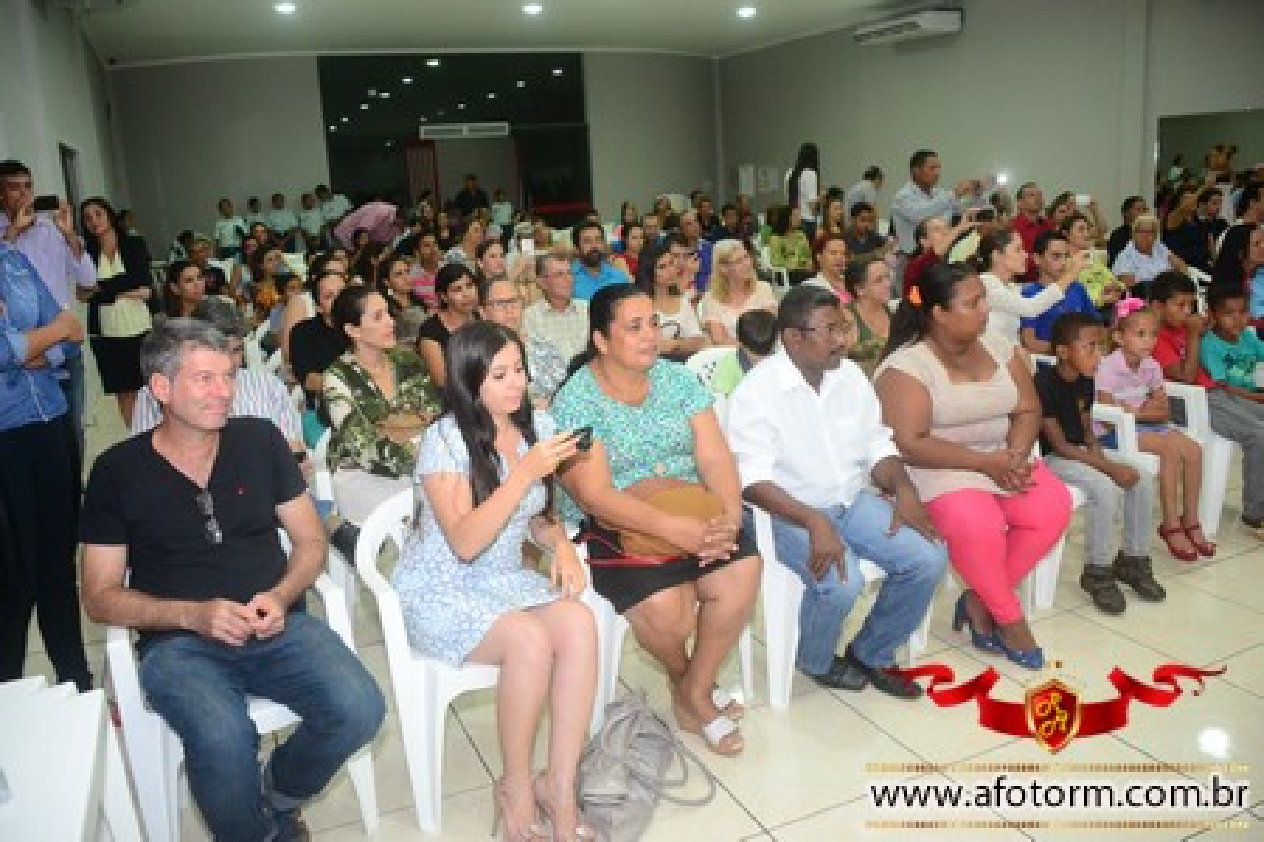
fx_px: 1053
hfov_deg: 61.9
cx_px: 632
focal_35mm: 30
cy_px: 421
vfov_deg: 43.6
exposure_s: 1/60
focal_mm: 20
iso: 1600
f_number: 3.5
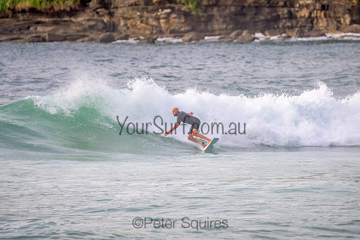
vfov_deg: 2.3
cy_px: 120
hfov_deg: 3.4
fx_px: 5996
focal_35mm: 600
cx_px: 180
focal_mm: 400
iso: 560
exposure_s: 1/2500
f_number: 5.6
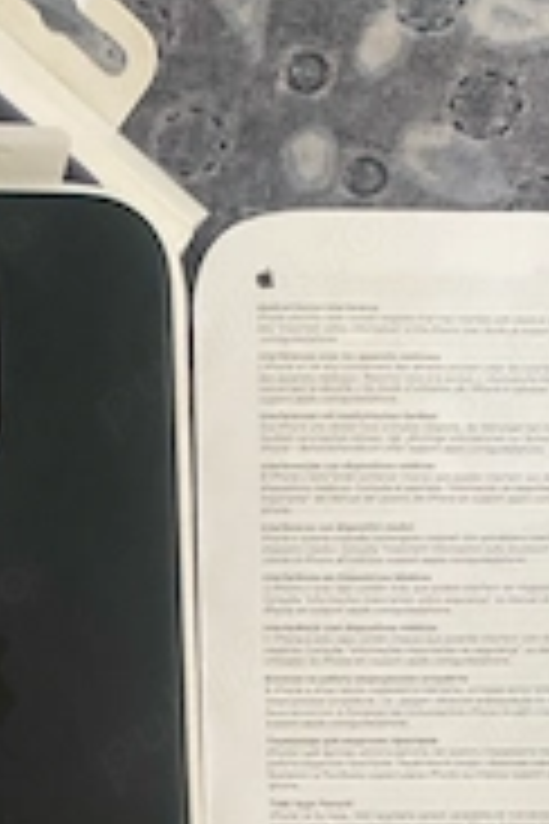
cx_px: -22
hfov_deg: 22.0
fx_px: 1350
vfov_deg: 32.4
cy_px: 725
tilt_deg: -81.5
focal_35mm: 59
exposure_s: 1/60
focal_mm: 4.25
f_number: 1.8
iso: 500
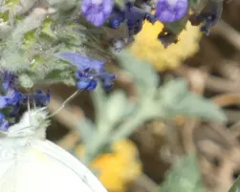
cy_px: 222
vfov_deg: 1.2
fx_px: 8840
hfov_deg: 1.6
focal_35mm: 1244
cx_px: 65
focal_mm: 89.5
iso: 80
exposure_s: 1/125
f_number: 5.6
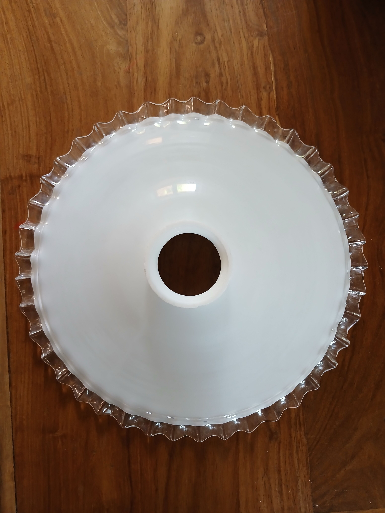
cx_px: 192
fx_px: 386
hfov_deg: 53.1
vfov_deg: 67.3
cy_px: 256
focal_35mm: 26
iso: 250
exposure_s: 1/33.3
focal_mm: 3.98
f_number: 1.8
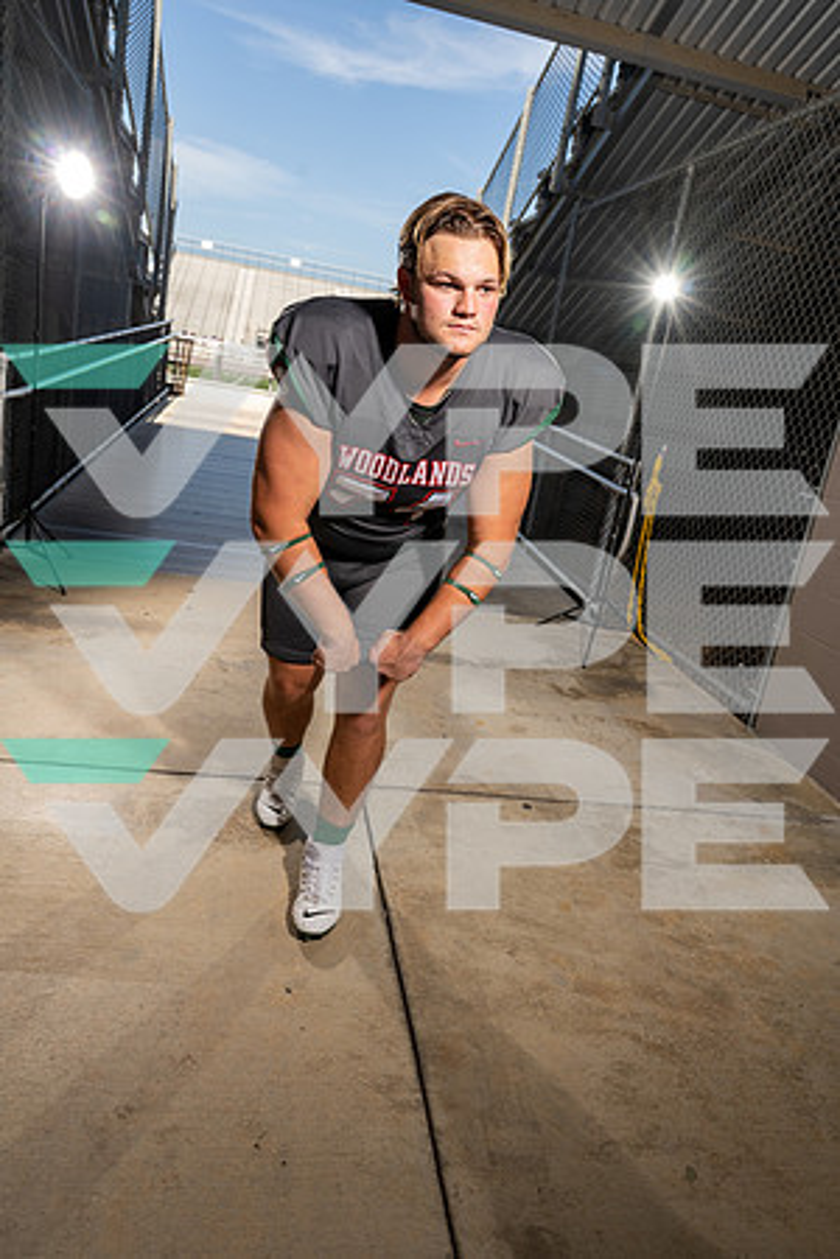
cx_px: 420
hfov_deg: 51.3
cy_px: 630
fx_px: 875
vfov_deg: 71.5
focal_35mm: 25
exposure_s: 1/250
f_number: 8
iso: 160
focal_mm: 25
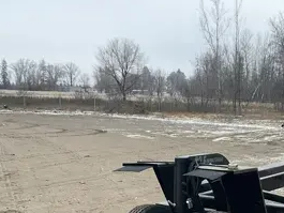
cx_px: 182
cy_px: 244
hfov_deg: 27.6
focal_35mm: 70
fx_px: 575
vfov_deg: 19.9
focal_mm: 3
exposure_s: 1/125
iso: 16
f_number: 1.8
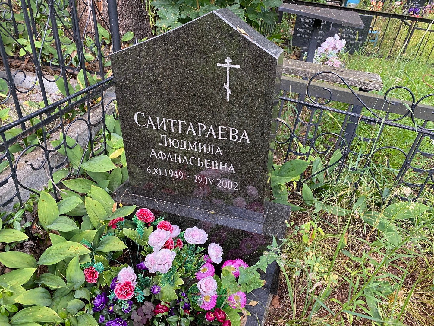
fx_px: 326
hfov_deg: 67.3
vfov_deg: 53.1
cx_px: 217
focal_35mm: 26
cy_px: 163
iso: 125
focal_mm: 4.25
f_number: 1.8
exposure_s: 1/60
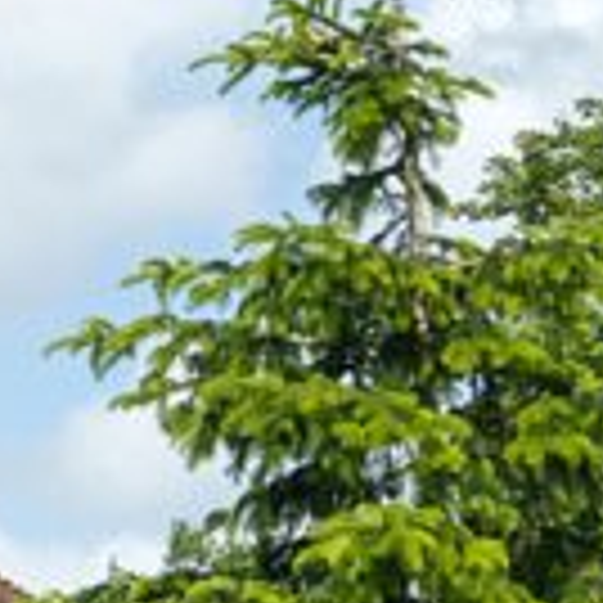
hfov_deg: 6.6
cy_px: -225
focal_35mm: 255
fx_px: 5026
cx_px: -706
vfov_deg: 6.8
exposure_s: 1/80
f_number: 13
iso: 100
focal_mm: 35
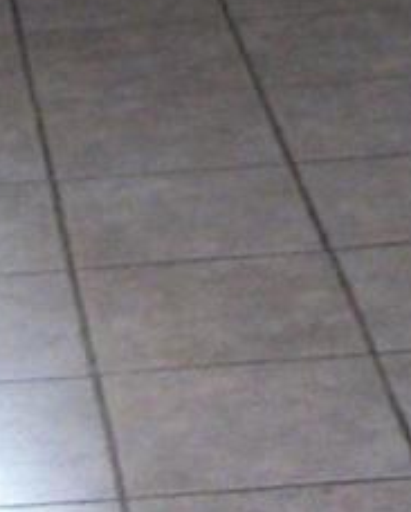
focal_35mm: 210
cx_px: 49
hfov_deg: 7.4
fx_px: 3187
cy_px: -575
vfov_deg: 8.6
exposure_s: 1/30
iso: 250
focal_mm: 5.7
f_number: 2.9
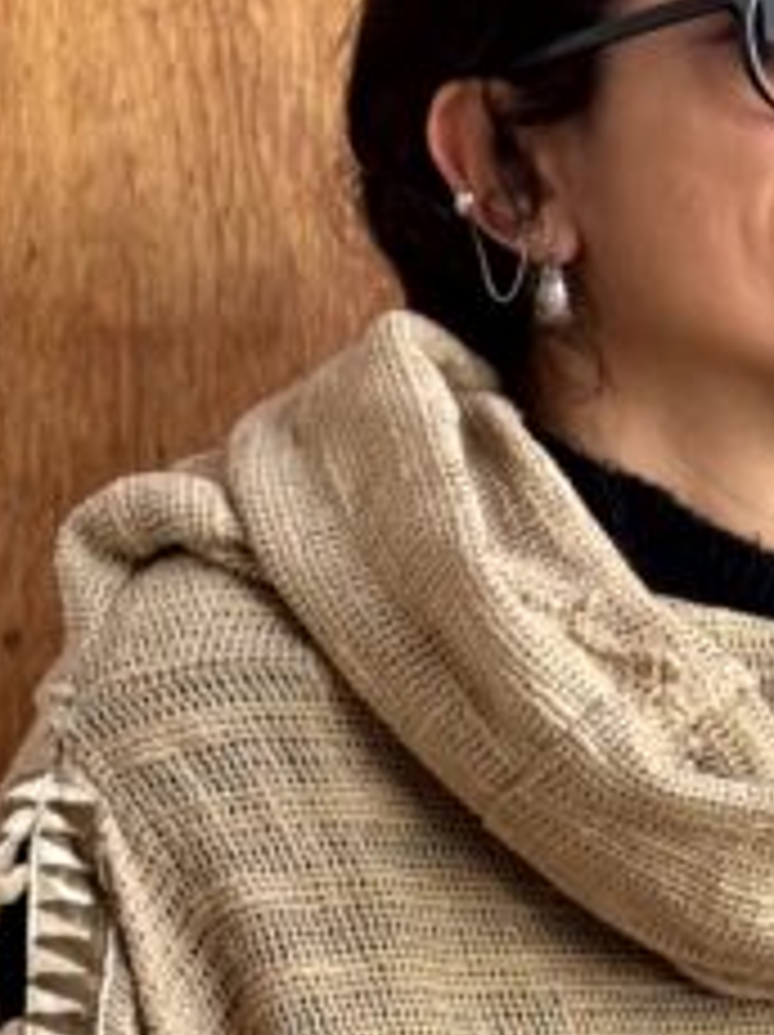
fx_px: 4988
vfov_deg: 11.6
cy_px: 1179
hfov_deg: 8.8
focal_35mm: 167
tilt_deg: -5.1
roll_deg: -0.5
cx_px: 783
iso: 80
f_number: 1.78
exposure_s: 1/121
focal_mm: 6.76
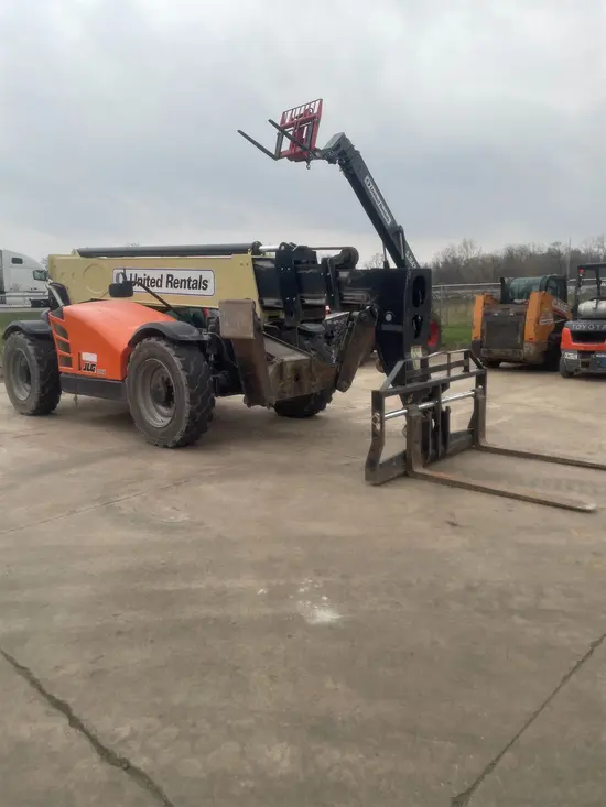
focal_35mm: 26
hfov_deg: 53.1
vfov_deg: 67.3
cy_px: 404
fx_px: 607
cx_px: 303
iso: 32
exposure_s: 1/1350
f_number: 1.6
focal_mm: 4.2
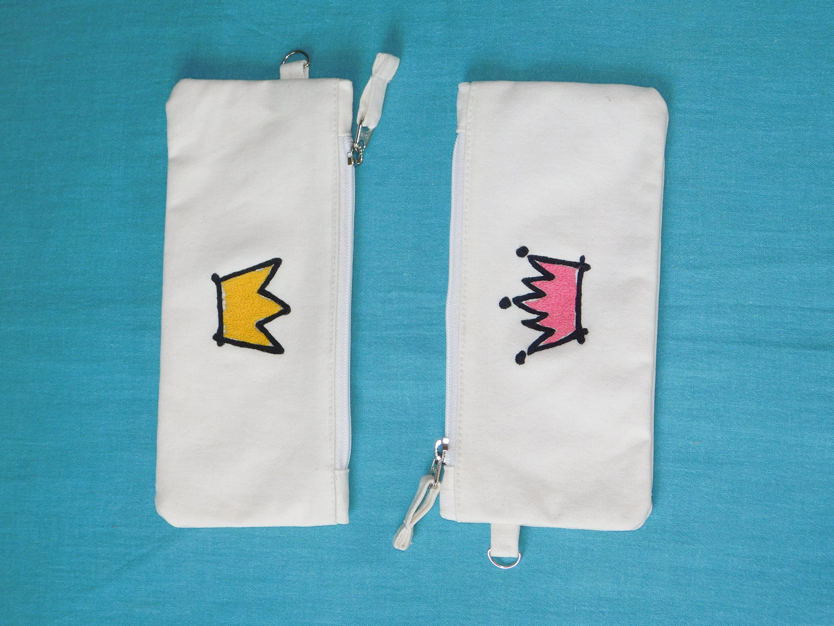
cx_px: 417
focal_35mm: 91
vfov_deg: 16.2
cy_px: 313
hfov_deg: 21.5
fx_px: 2192
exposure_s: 1/60
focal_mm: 16.1
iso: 180
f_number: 4.5
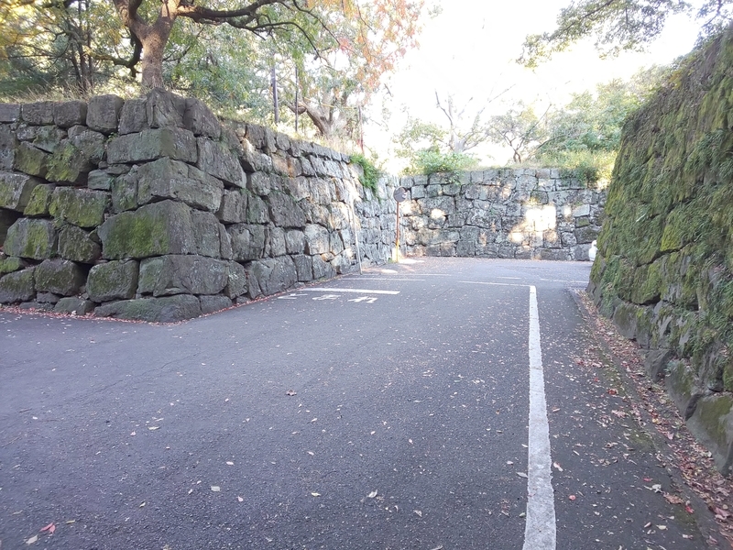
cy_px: 275
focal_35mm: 20
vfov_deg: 66.0
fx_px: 424
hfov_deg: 81.7
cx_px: 366
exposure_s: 1/33
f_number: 1.94
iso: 80
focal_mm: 3.45
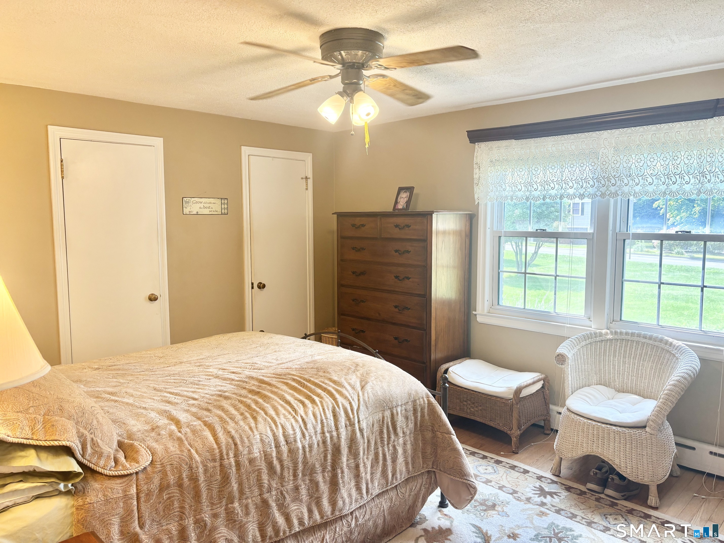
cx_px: 362
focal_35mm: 26
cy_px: 272
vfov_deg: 53.1
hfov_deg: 67.3
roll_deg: -0.4
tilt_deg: -5.3
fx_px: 544
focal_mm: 5.96
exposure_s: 1/120
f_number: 1.6
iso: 80
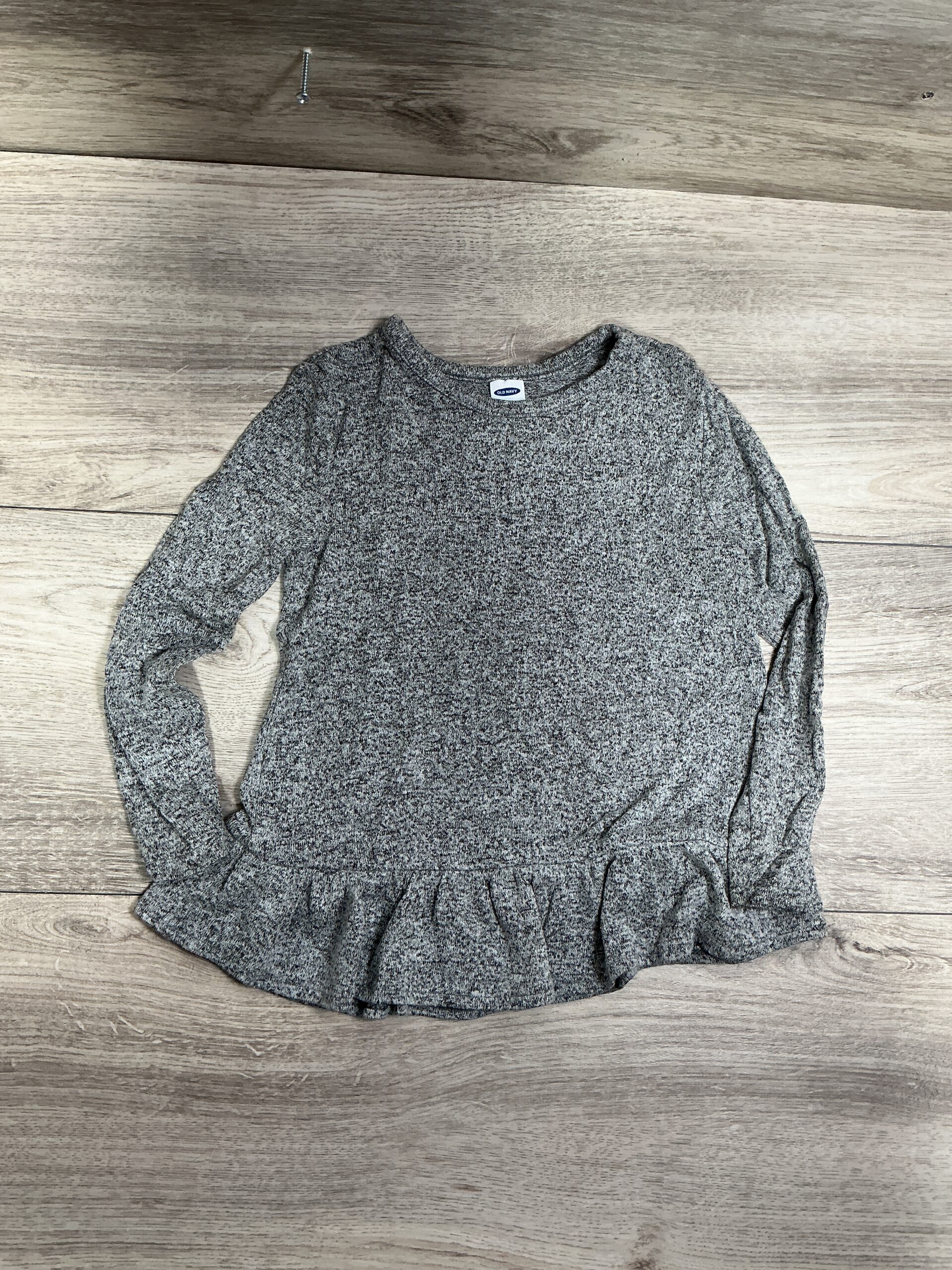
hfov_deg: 48.2
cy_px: 635
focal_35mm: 29
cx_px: 476
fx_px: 1063
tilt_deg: -83.5
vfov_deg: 61.7
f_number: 1.8
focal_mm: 3
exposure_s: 1/50
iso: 64
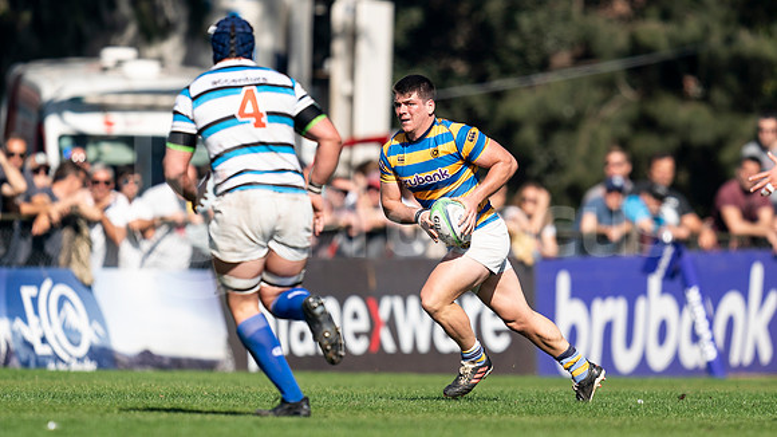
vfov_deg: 1.5
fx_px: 16551
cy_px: 219
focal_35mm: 803
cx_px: 498
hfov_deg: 2.7
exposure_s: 1/1250
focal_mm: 400
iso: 100
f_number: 2.8
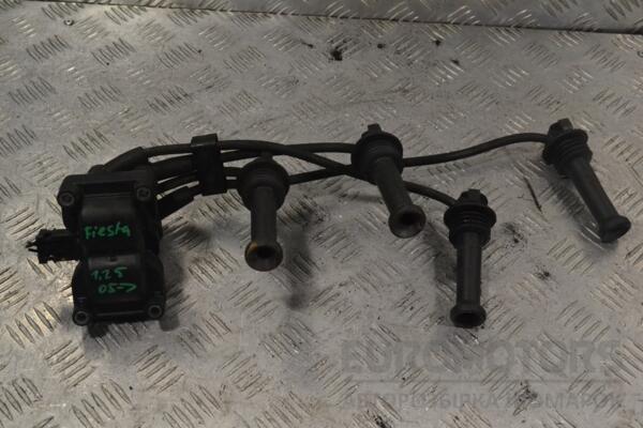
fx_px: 857
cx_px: 322
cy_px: 214
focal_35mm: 48
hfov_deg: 41.1
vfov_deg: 28.1
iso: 3200
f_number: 10
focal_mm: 32
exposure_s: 1/400
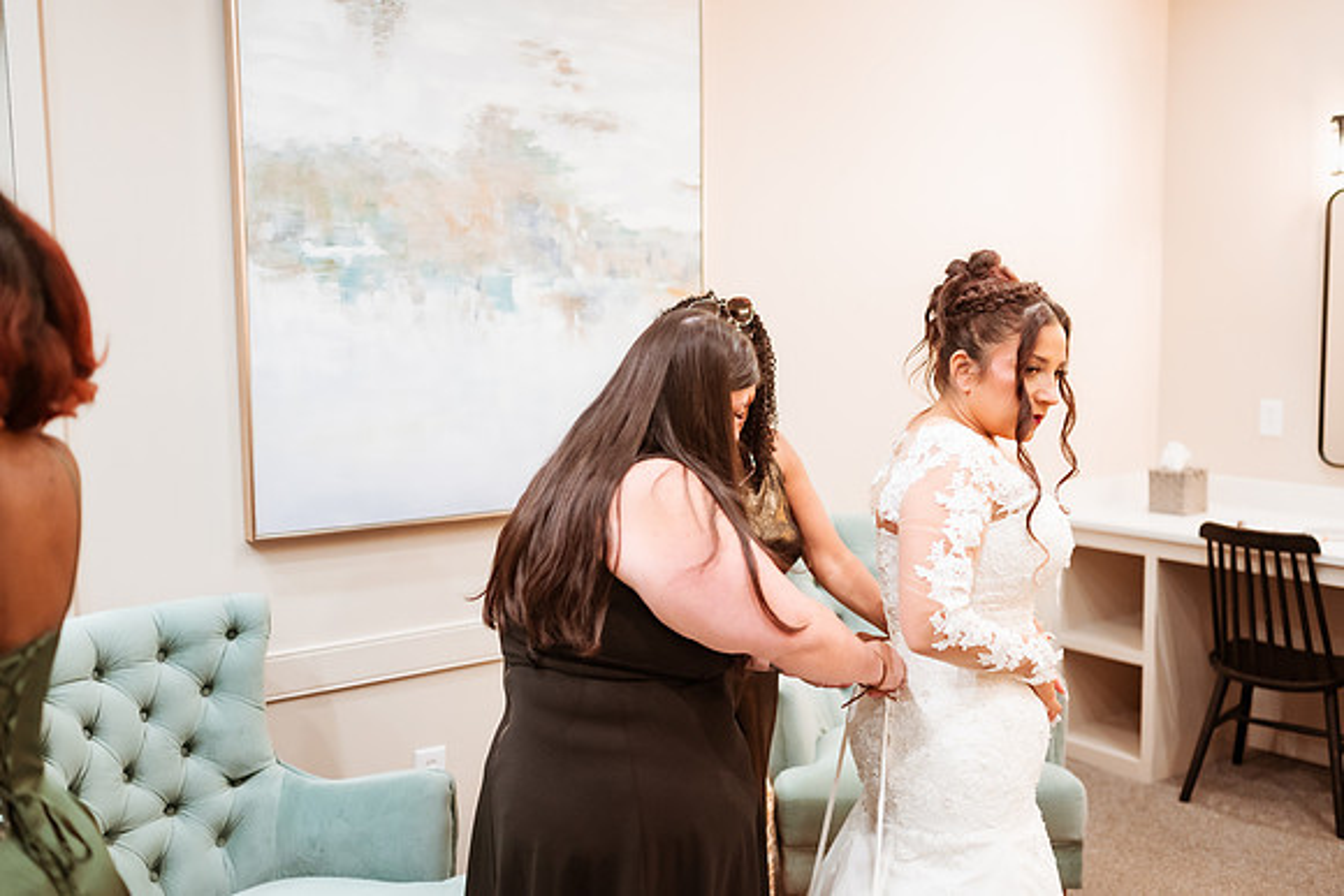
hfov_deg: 54.4
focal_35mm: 35
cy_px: 448
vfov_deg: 37.9
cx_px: 672
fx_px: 1307
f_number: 1.8
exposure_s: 1/400
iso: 1250
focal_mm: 35
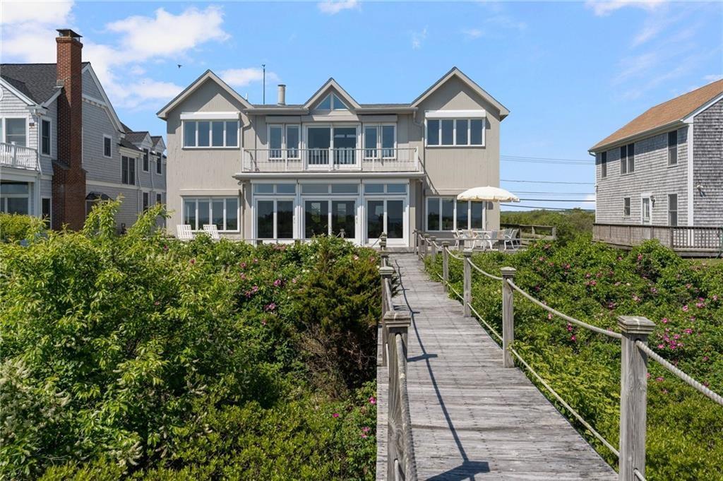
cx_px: 362
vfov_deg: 46.3
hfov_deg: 65.5
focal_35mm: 28
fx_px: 562
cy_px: 240
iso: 250
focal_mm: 28
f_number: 7.1
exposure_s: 1/1250
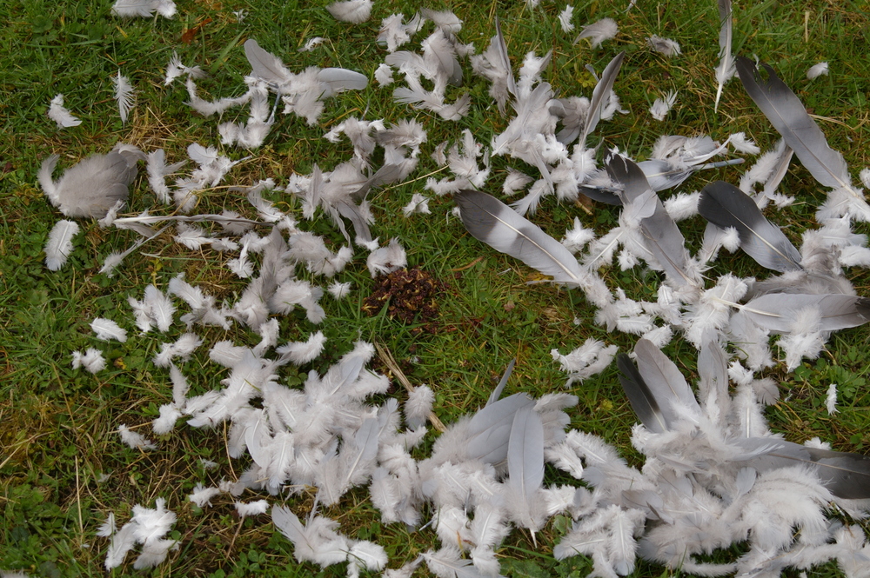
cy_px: 289
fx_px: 2535
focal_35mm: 105
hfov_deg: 19.5
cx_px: 435
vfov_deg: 13.0
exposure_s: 1/250
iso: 200
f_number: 8
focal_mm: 70
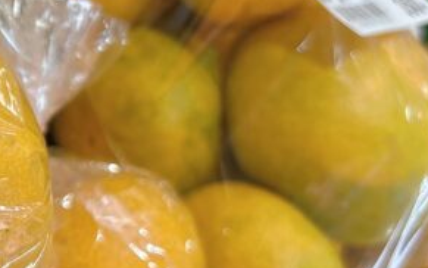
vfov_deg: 14.3
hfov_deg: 20.8
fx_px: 1062
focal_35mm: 91
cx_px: -121
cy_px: 65
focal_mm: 5.96
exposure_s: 1/120
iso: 125
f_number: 1.6
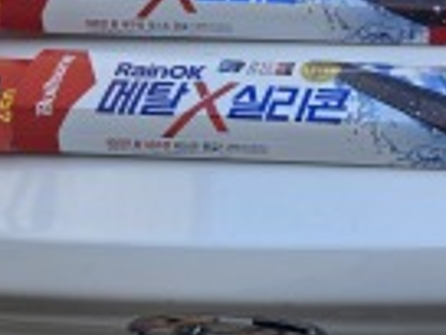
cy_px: 125
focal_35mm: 61
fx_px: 786
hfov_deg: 30.2
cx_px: 407
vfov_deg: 24.0
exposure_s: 1/1011
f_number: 1.8
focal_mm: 5.4
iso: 80
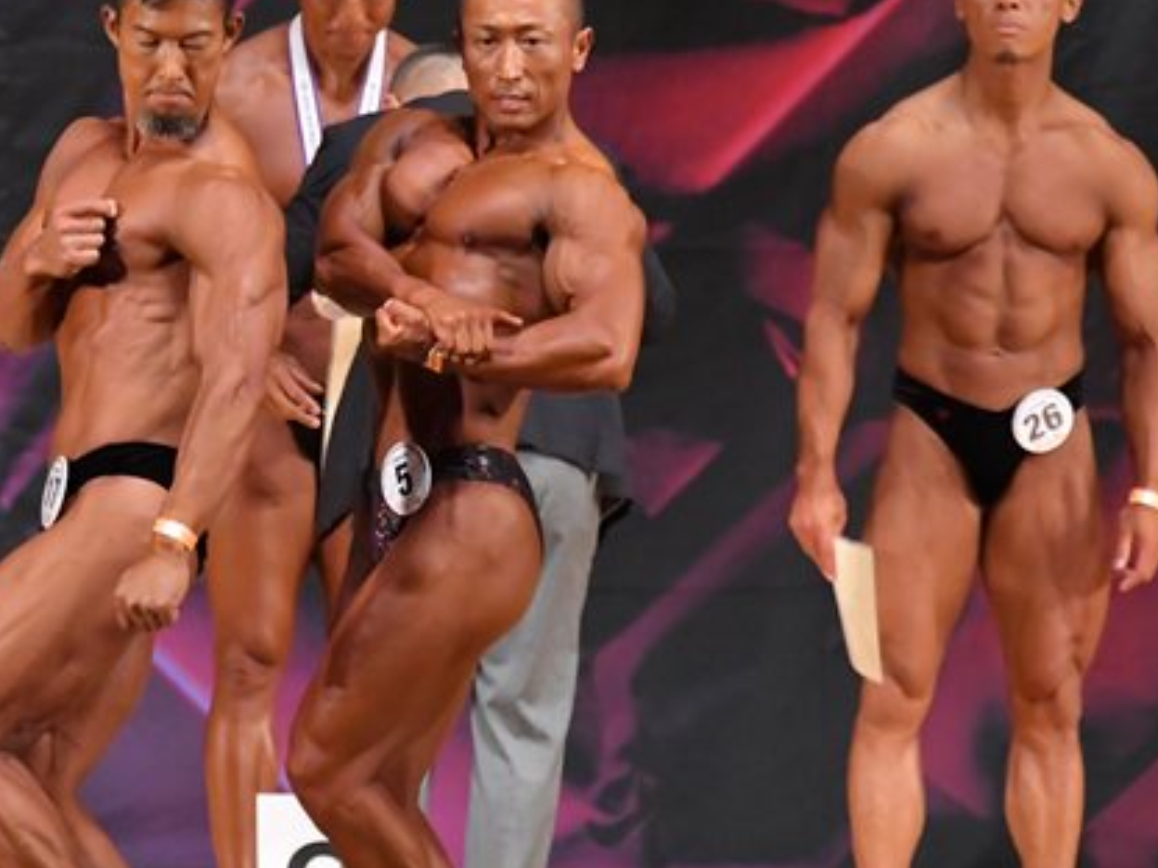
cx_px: 252
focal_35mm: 457
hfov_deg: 4.3
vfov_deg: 3.3
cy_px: 481
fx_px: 15288
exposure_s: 1/400
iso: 6400
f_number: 5.6
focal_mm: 170
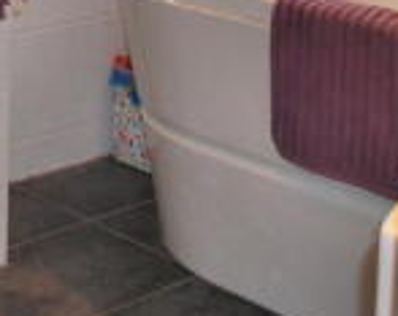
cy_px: -247
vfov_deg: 12.5
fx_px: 1328
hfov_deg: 15.9
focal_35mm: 113
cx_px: -156
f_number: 4
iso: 400
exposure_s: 1/60
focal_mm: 18
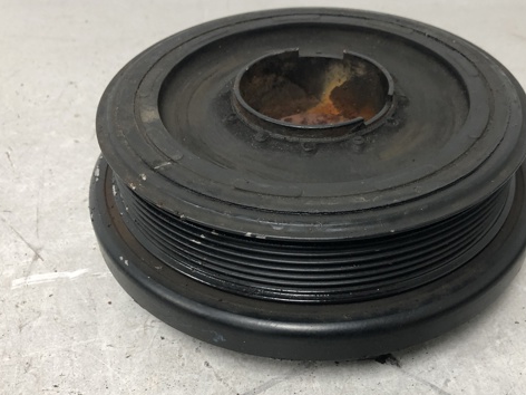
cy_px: 232
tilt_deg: -44.1
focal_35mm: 38
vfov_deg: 37.6
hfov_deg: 48.8
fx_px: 577
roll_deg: +3.1
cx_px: 308
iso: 40
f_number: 1.8
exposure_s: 1/17
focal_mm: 4
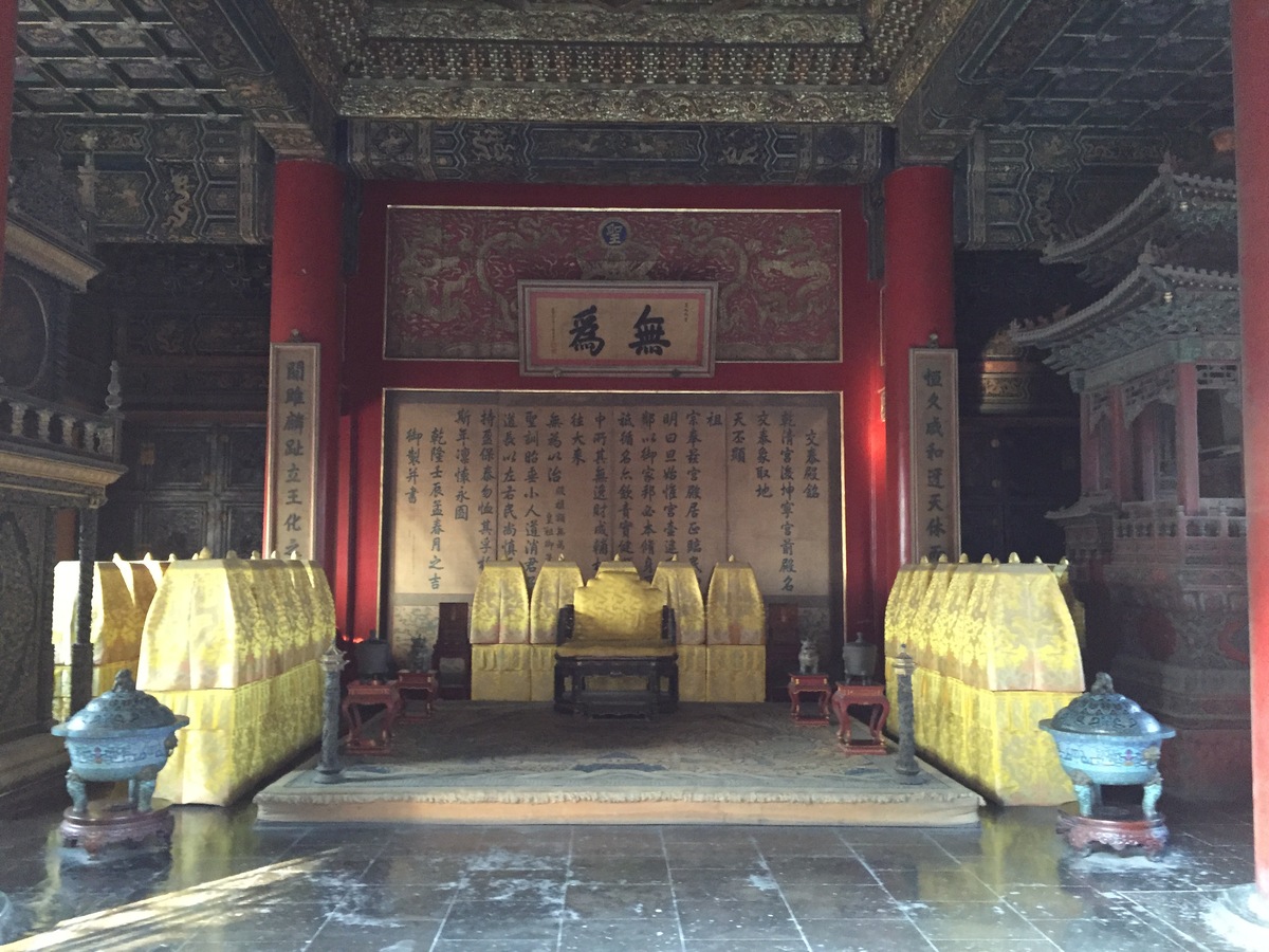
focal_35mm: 29
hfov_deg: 61.7
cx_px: 634
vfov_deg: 48.2
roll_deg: +0.5
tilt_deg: +4.9
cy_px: 476
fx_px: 1063
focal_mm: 4.15
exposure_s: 1/20
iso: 250
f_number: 2.2
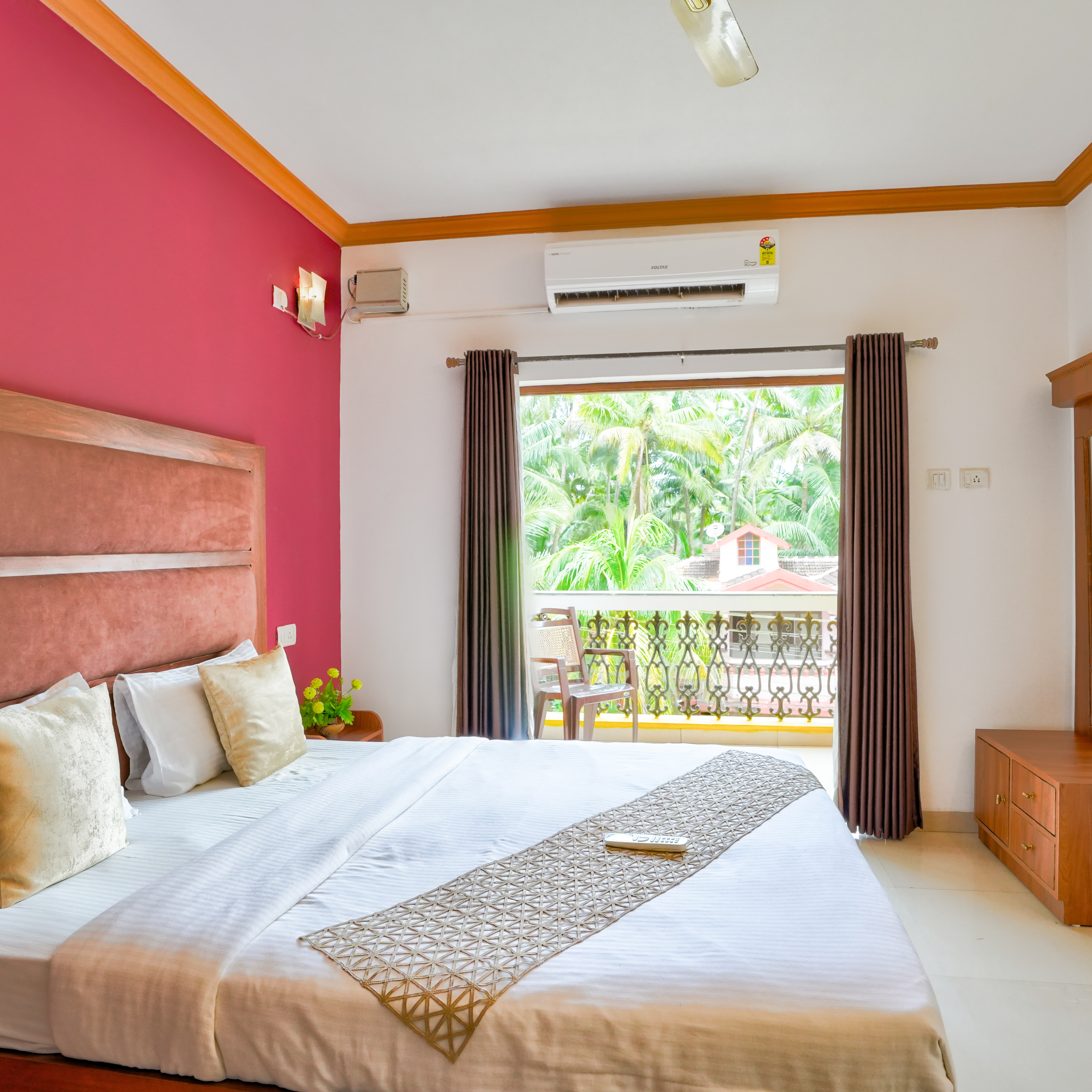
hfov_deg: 72.1
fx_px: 749
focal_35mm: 21
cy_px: 539
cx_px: 517
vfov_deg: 72.1
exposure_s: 1/80
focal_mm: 16
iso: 1600
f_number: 6.3
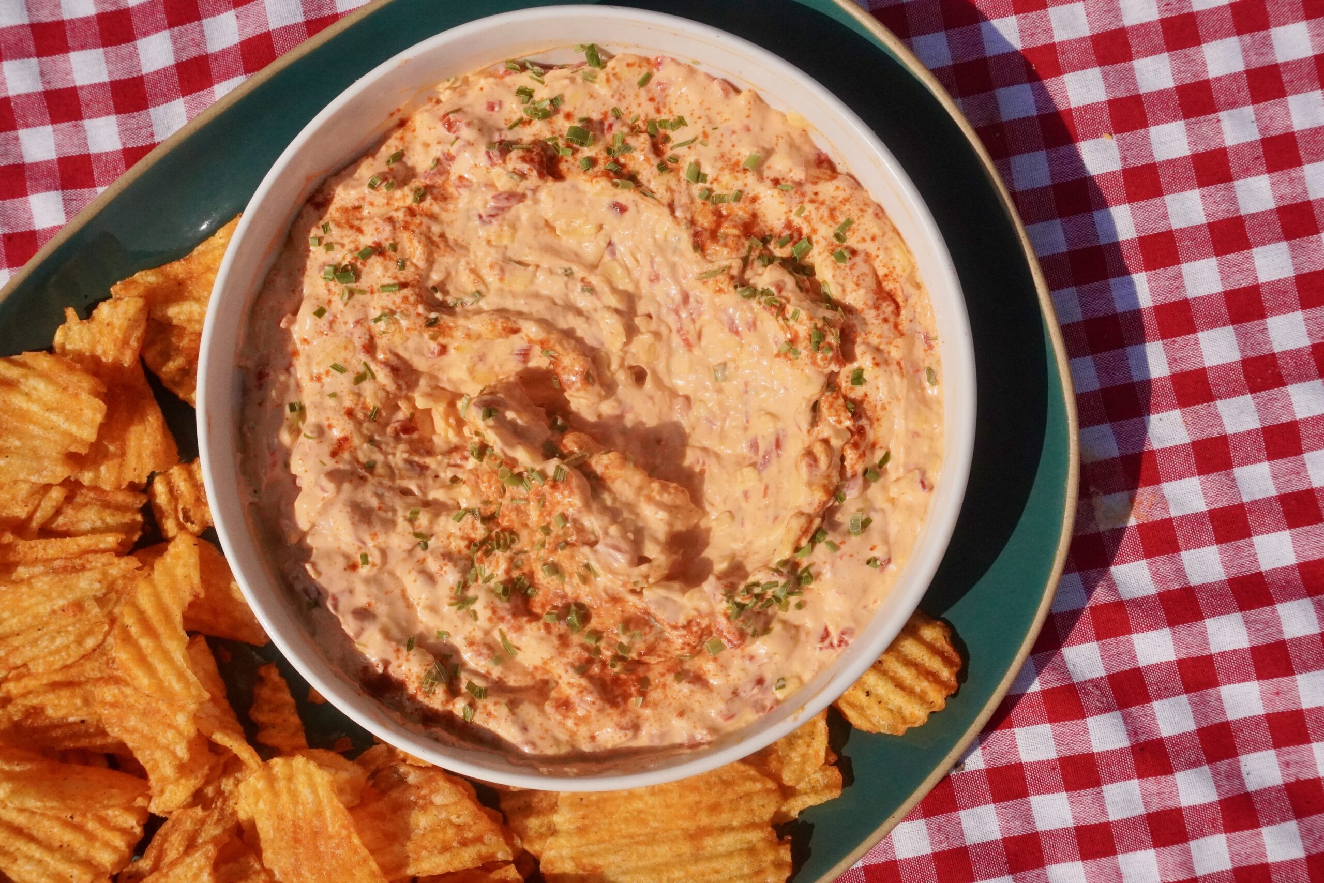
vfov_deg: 34.2
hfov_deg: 49.6
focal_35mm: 39
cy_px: 442
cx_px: 662
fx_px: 1434
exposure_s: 1/4000
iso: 2500
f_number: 13
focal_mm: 26
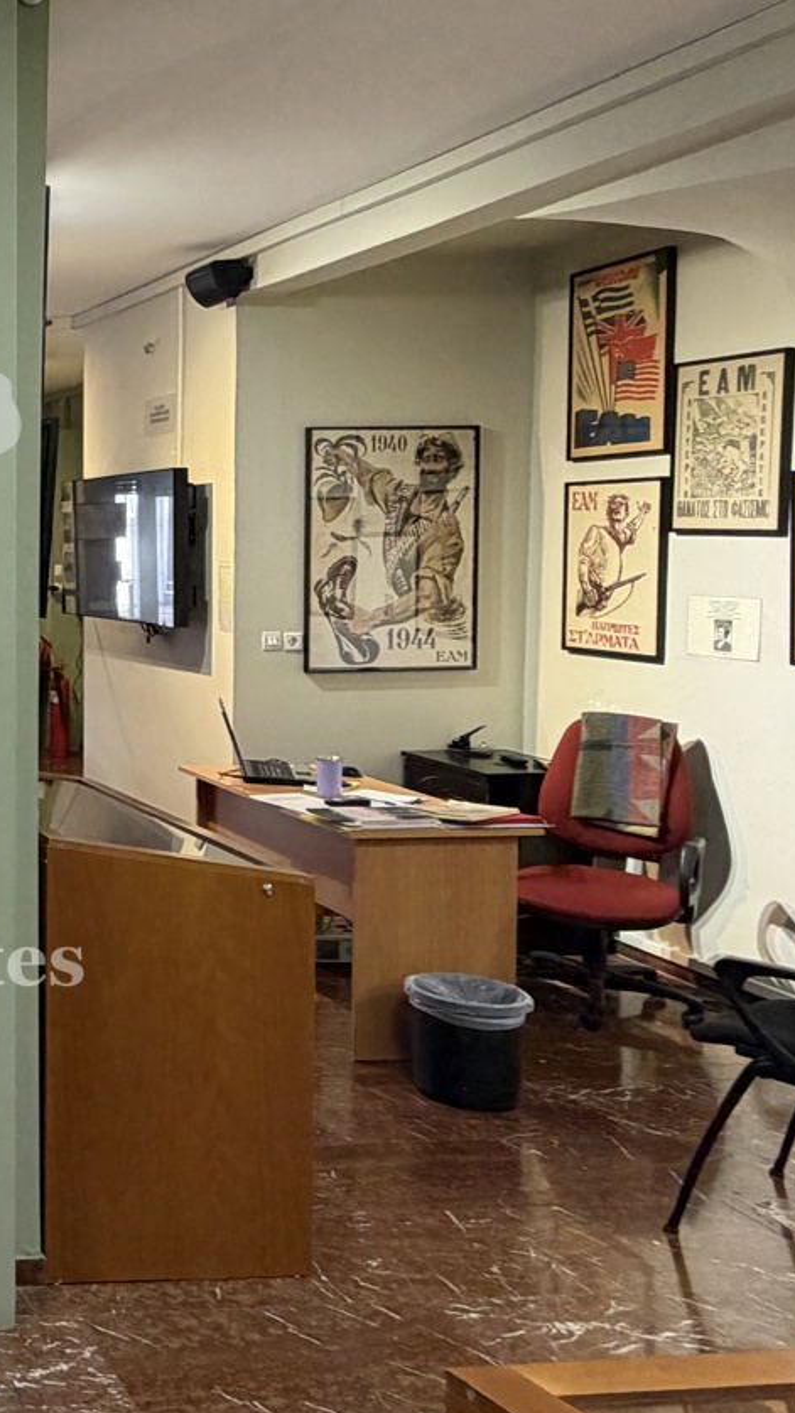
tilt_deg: -1.7
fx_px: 1311
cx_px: -344
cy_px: 594
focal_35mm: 35
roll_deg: +0.4
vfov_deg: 56.4
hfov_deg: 26.3
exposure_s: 1/50
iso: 250
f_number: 2.2
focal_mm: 2.22
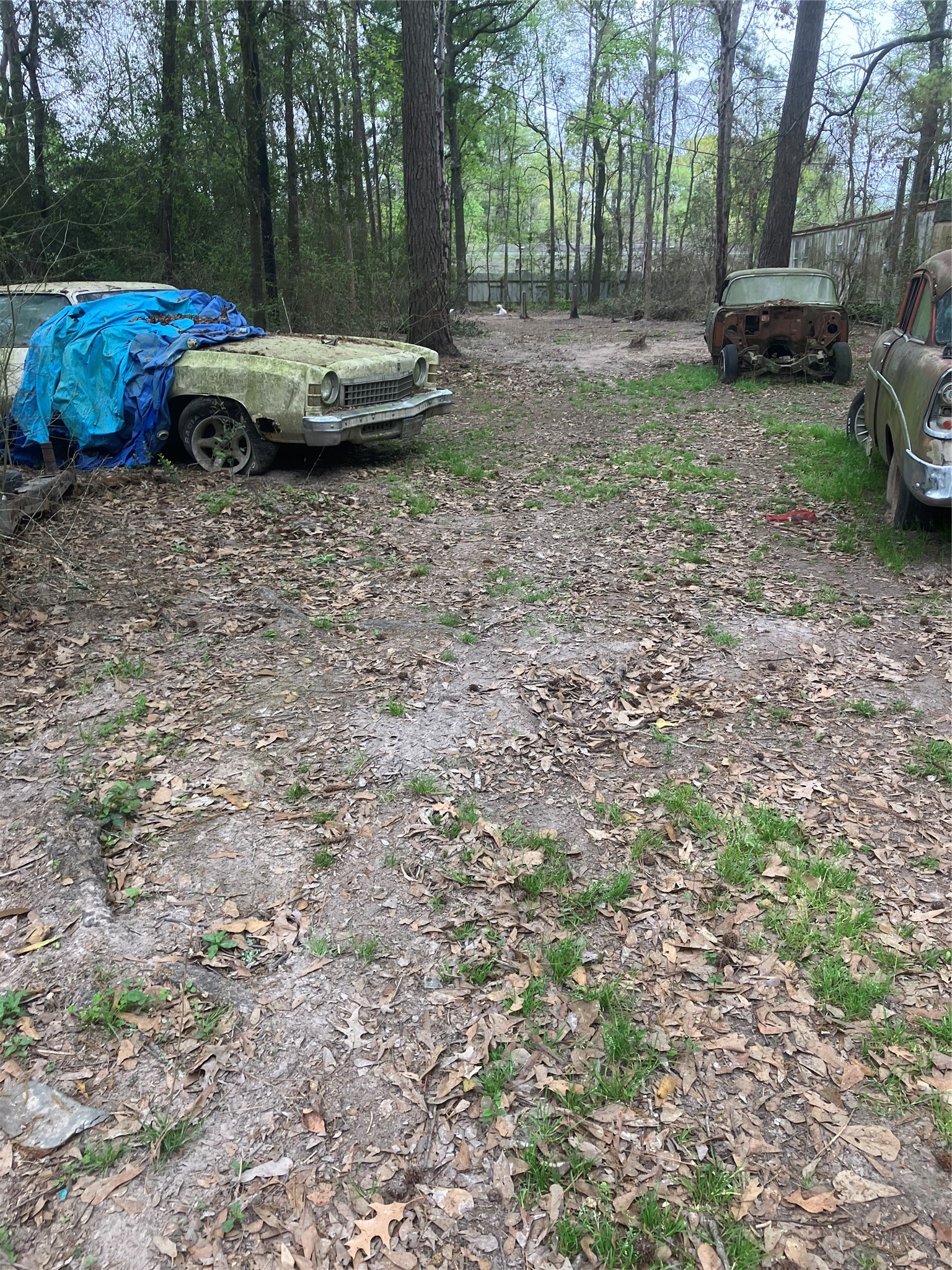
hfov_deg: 49.7
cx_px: 476
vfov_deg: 63.4
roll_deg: -2.0
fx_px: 1027
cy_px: 635
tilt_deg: -18.7
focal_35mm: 28
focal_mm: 3.99
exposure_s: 1/121
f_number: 1.8
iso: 32
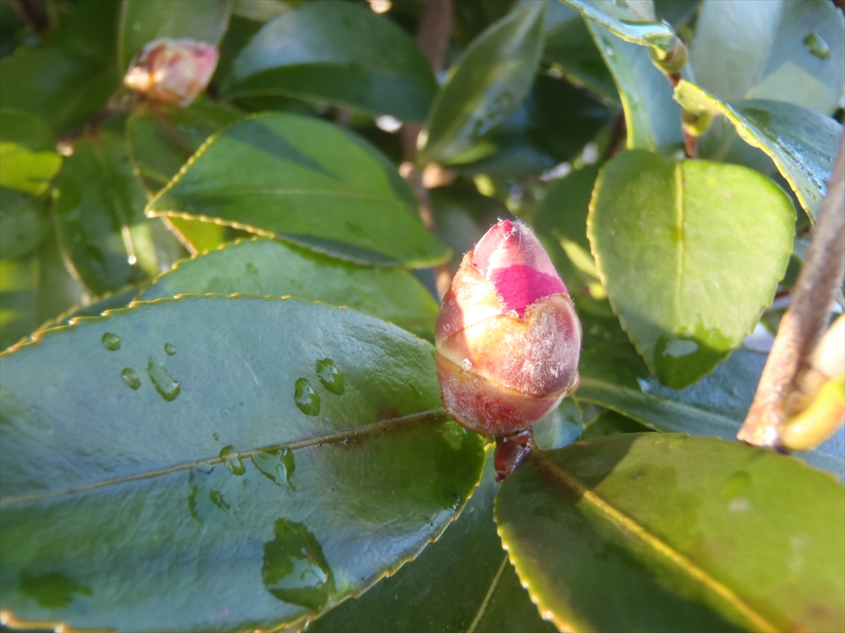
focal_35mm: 37
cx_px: 422
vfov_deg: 38.7
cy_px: 316
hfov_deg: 50.1
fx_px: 903
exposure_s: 1/40
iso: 160
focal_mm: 6.64
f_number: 4.7
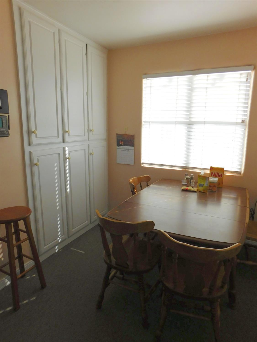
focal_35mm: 23
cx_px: 128
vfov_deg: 73.9
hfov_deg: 58.9
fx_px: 228
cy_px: 171
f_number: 3
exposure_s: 1/500
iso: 125
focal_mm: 4
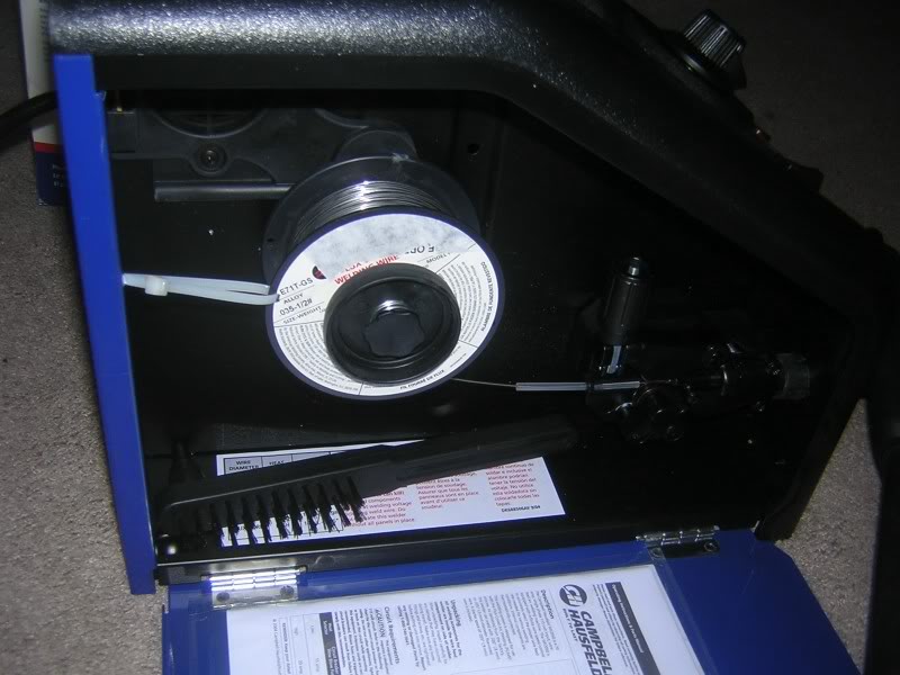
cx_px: 450
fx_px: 936
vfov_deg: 39.7
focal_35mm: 36
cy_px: 338
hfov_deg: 51.4
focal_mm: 4.7
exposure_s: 1/60.1
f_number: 2.6
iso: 100
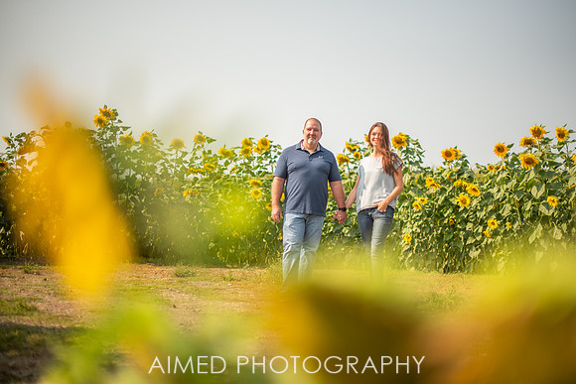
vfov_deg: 25.9
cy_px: 183
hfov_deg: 38.0
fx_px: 837
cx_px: 301
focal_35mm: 52
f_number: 1.6
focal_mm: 50
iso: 80
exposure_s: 1/4000
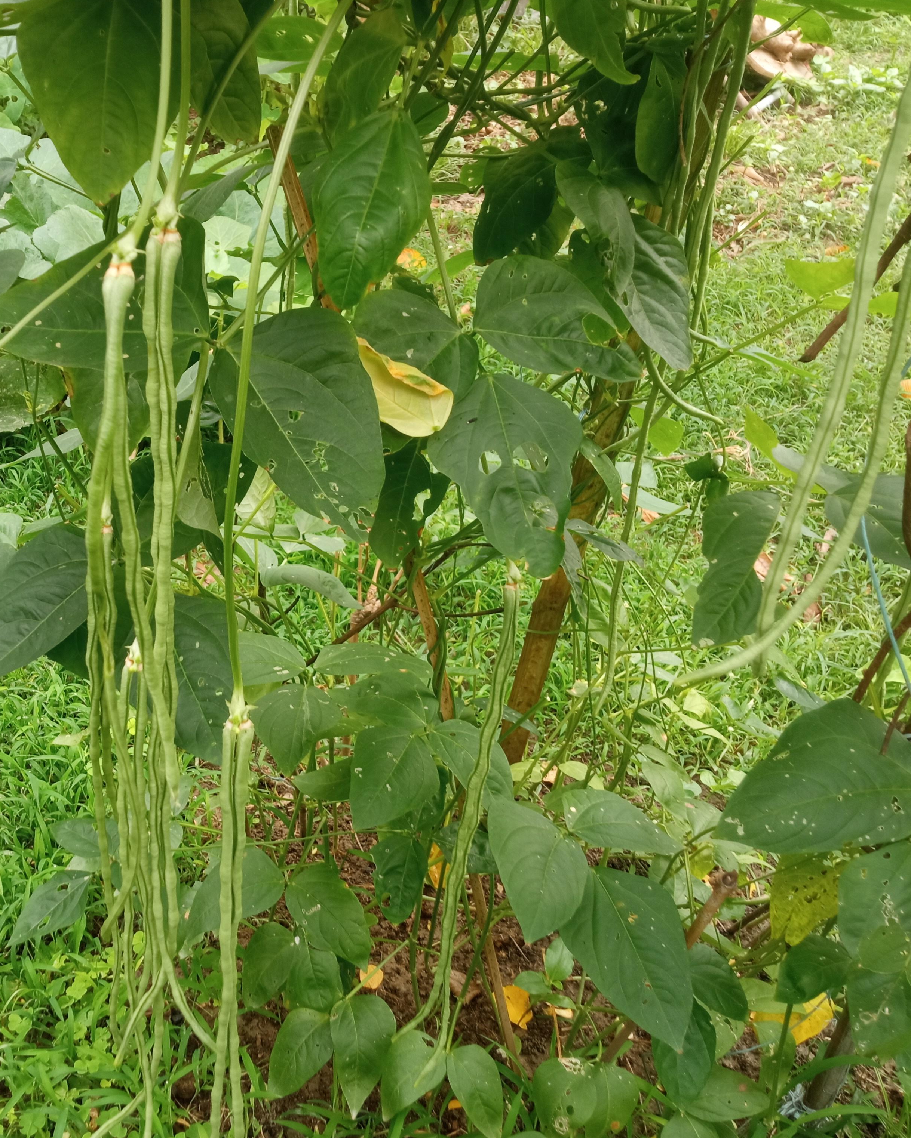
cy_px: 573
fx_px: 1213
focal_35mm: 36
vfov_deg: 50.3
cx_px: 249
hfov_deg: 40.2
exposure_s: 1/50
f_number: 2.2
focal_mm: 3.79
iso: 139
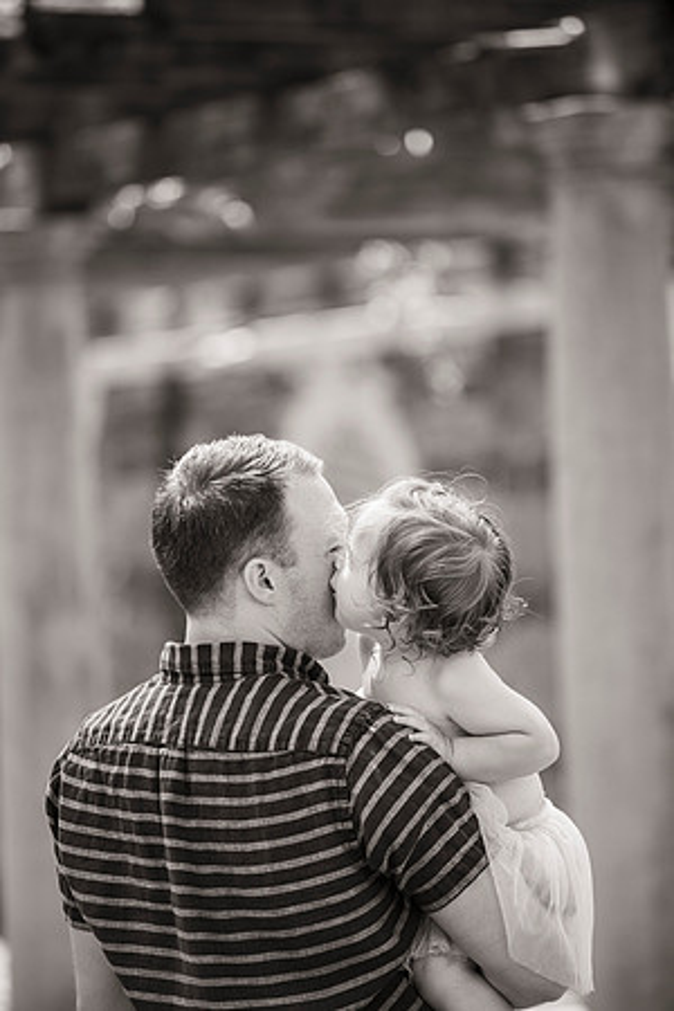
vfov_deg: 10.3
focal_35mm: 200
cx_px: 337
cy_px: 506
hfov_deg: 6.9
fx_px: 5616
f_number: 3.5
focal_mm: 200
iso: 640
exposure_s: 1/1000
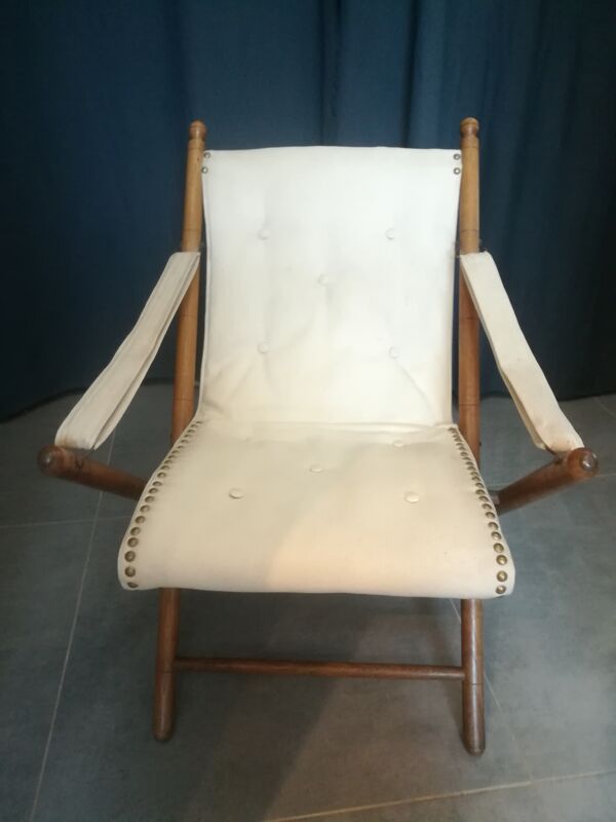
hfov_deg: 53.1
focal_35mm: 26
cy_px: 411
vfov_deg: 67.3
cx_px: 308
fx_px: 617
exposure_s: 1/20
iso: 640
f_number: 2.2
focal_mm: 3.83
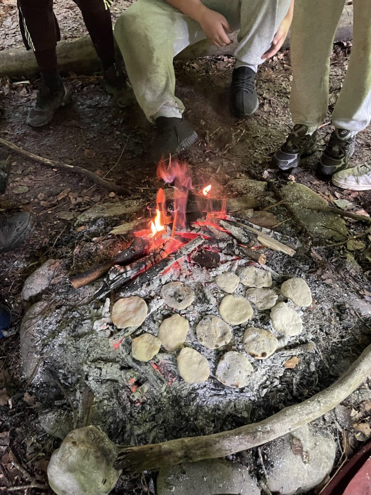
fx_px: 372
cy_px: 248
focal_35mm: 26
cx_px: 186
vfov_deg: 67.3
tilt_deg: -47.8
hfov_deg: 53.1
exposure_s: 1/30
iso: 640
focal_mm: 4.2
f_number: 1.6
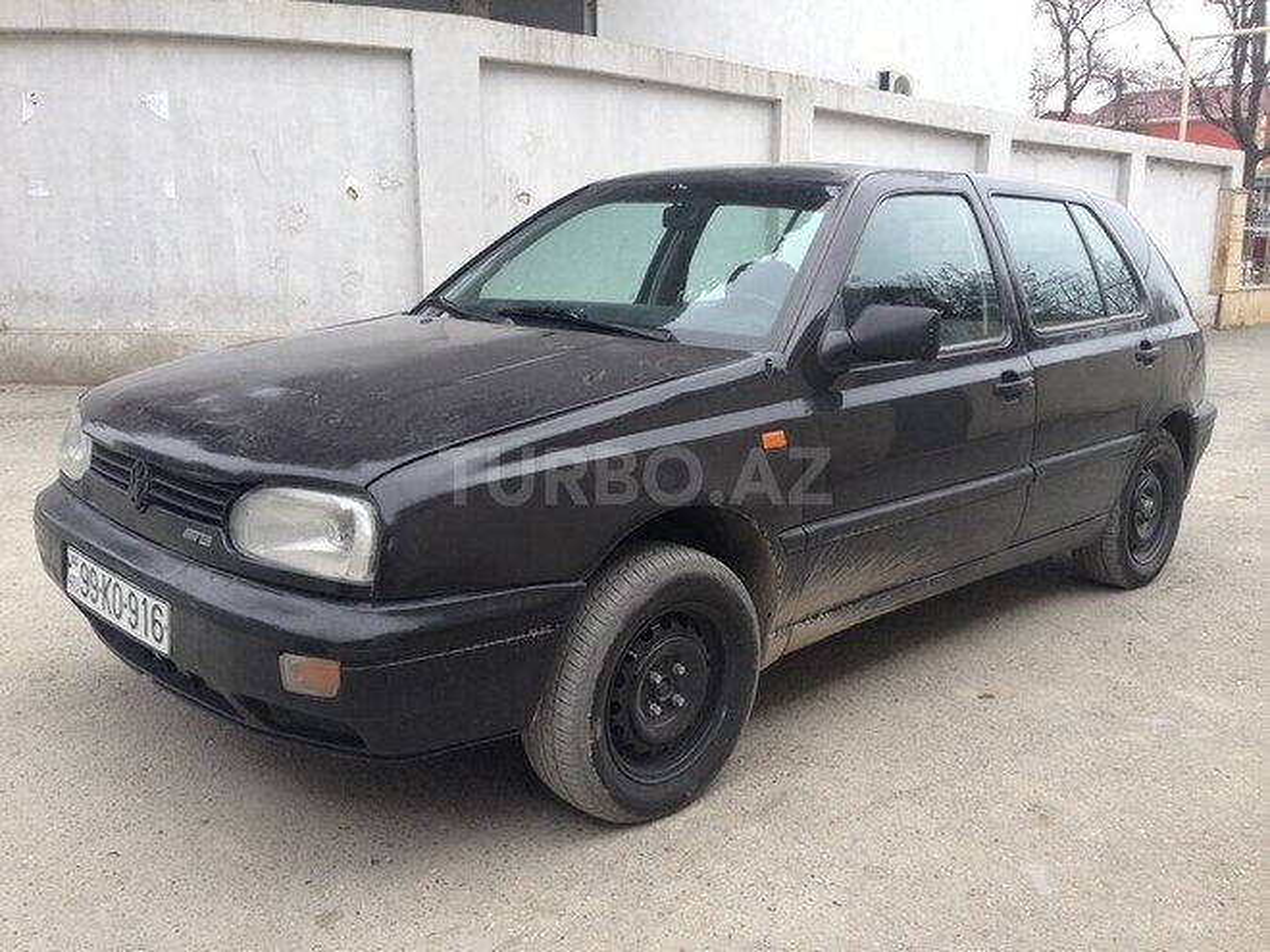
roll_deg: -0.4
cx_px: 635
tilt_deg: -11.8
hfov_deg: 55.4
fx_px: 1211
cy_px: 476
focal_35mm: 33
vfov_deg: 42.9
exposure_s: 1/141
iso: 50
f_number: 2.4
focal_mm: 4.12
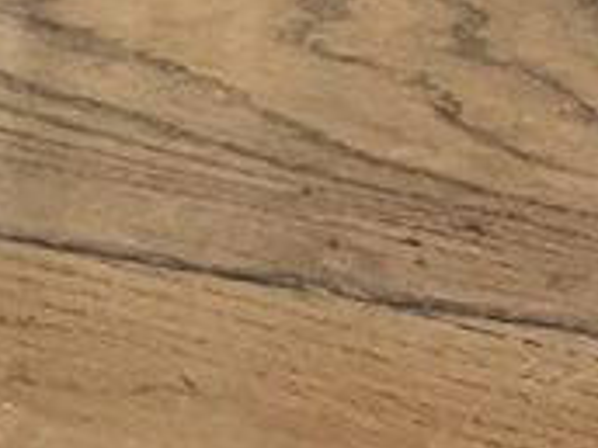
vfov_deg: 7.1
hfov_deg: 8.6
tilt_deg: -10.7
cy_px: -943
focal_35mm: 183
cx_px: -1302
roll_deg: -0.3
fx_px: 3161
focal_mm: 4.2
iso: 500
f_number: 1.6
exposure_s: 1/33
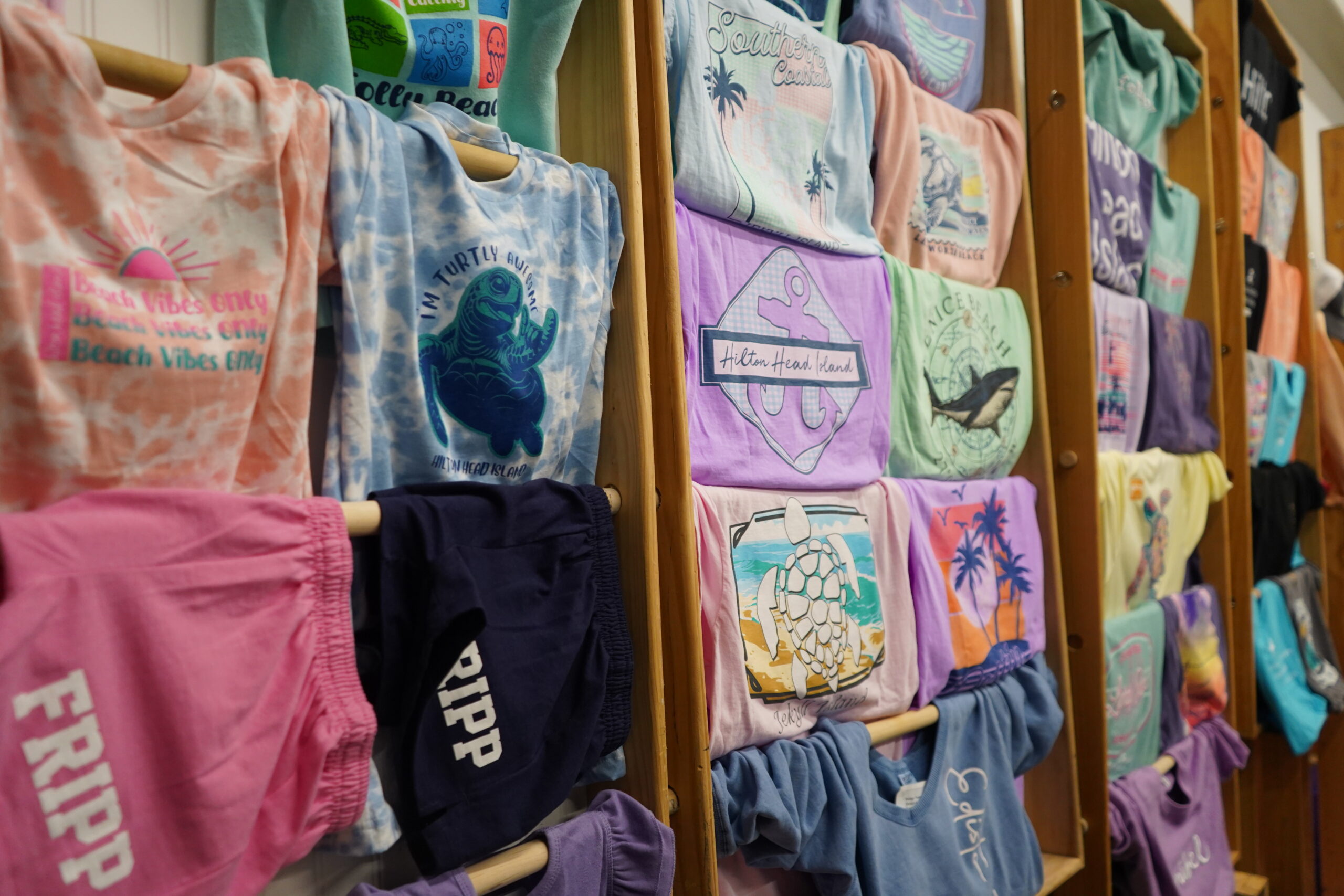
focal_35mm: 28
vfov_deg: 46.4
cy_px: 448
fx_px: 1045
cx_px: 672
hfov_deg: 65.5
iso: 2000
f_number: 3.5
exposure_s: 1/160
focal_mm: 28
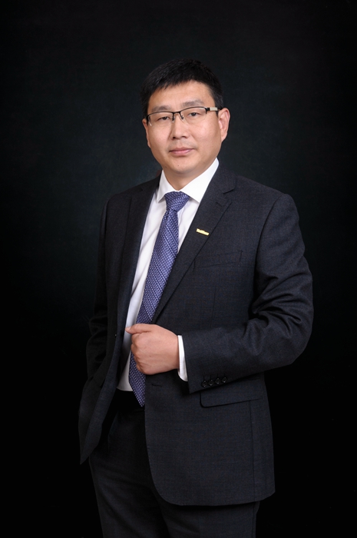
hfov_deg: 23.7
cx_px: 178
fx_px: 850
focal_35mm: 57
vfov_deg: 35.1
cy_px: 269
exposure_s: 1/125
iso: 200
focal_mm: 38
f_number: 10
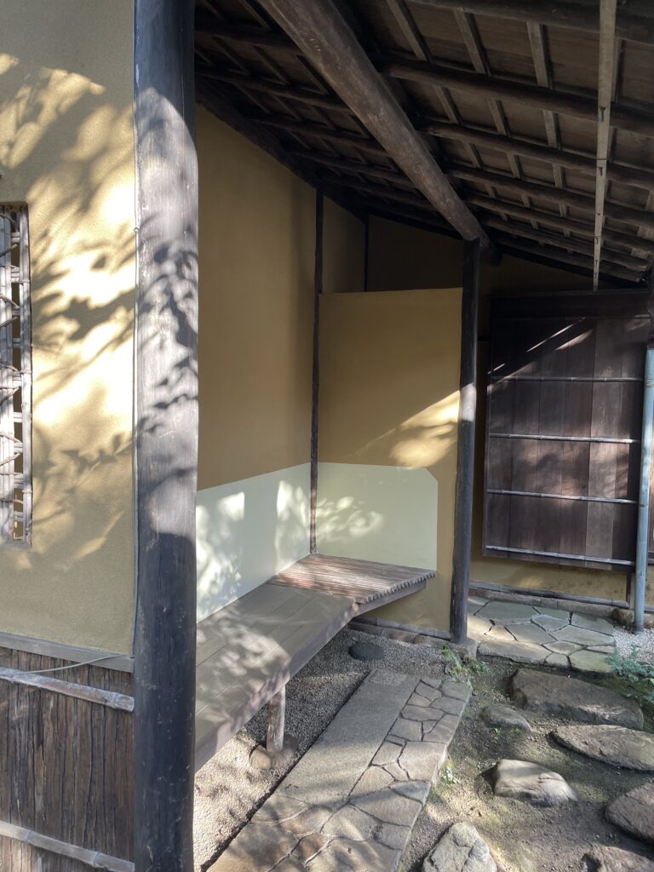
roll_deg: -1.4
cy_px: 436
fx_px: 655
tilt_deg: -3.3
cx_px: 327
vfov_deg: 67.3
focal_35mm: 26
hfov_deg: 53.1
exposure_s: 1/121
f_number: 1.6
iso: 50
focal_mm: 4.2
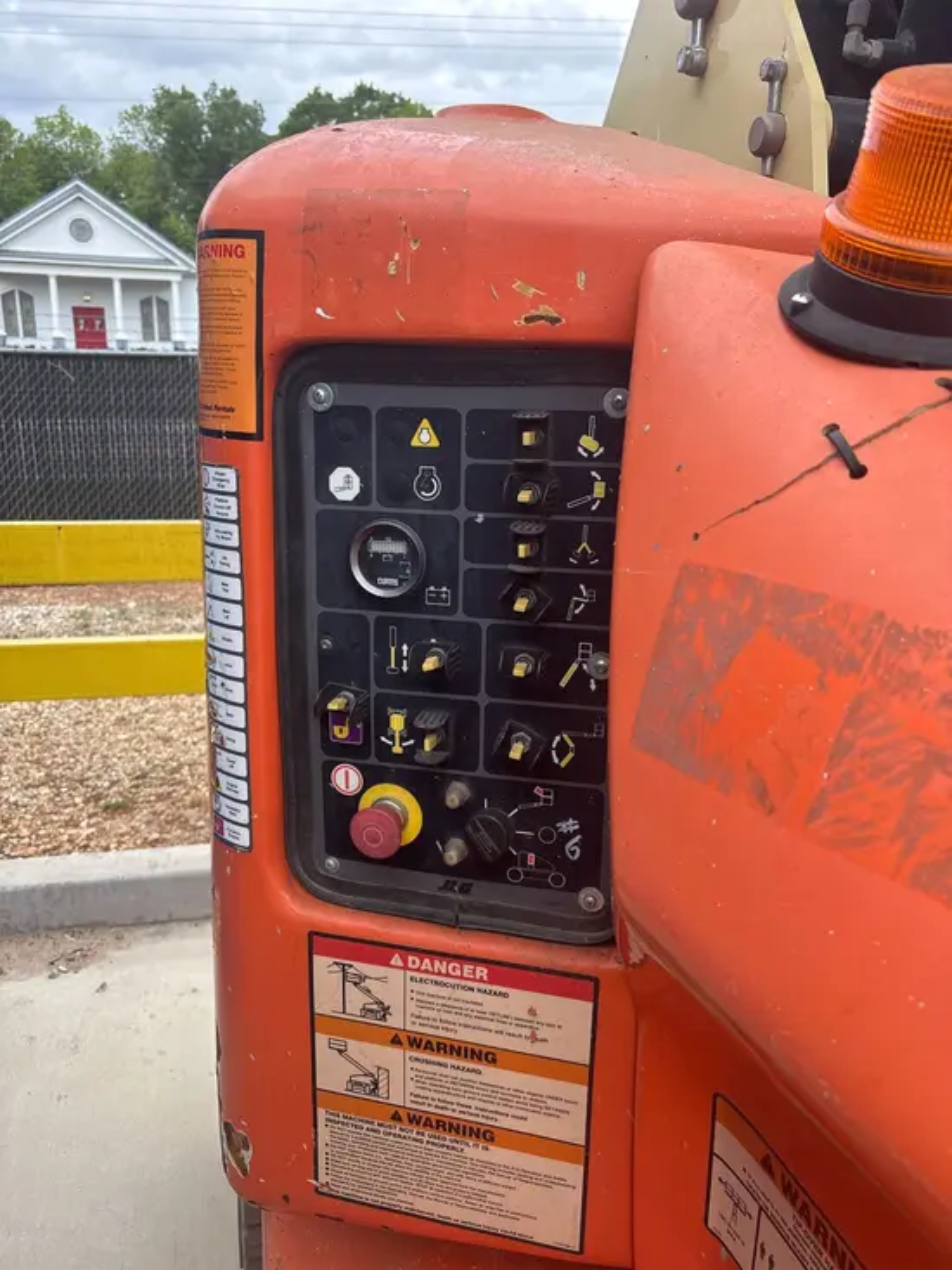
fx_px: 953
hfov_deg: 53.1
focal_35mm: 26
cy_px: 635
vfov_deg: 67.3
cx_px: 476
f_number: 1.6
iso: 50
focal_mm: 5.96
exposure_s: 1/799
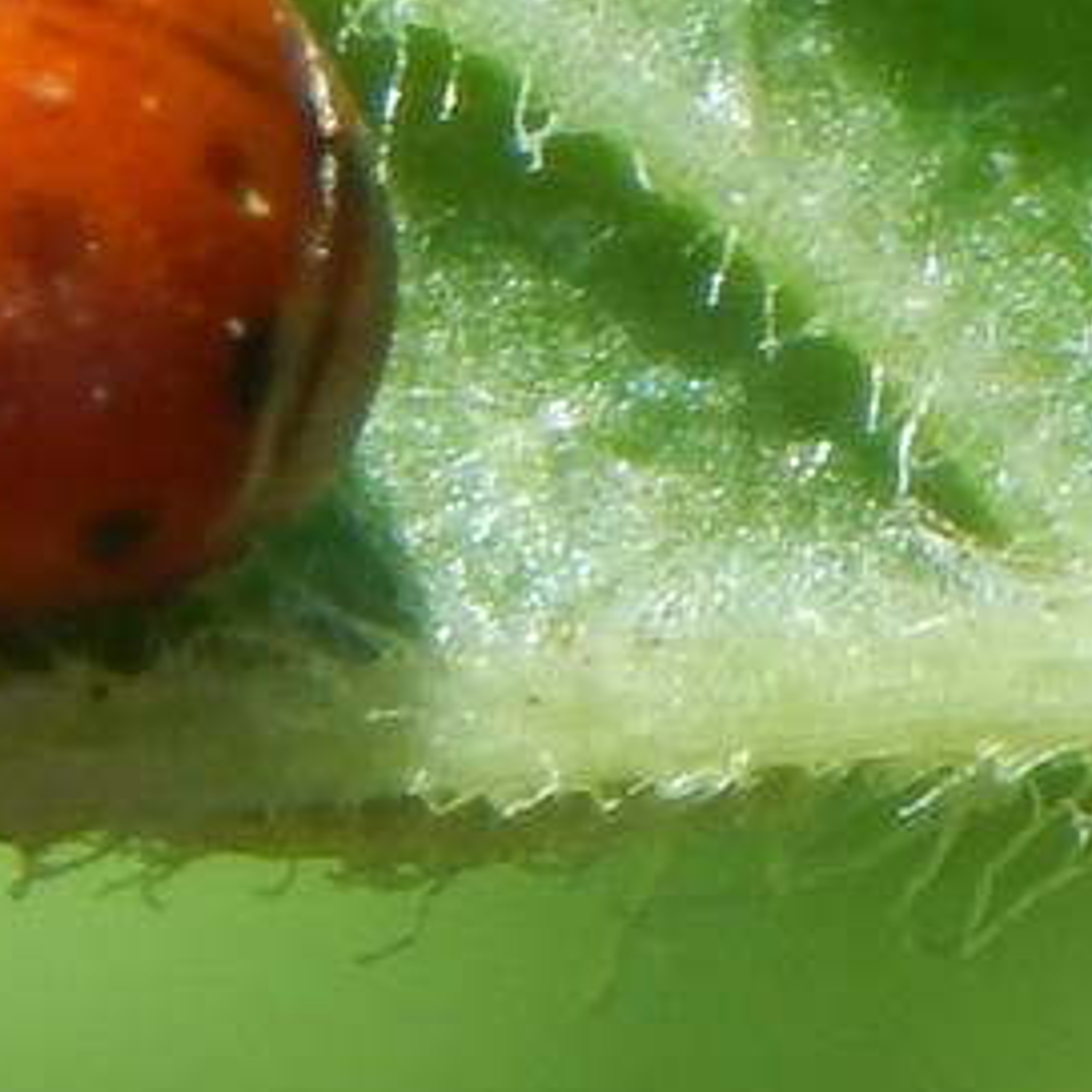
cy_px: 60
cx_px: -203
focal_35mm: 574
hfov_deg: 3.0
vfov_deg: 3.1
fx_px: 20486
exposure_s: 1/500
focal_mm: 37.1
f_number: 5.4
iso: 125
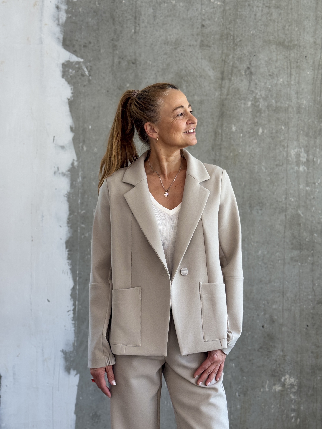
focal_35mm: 48
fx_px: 595
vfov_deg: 39.7
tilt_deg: -4.9
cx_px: 161
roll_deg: -0.7
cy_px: 214
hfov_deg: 30.3
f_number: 1.78
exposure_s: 1/100
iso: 80
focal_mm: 6.76
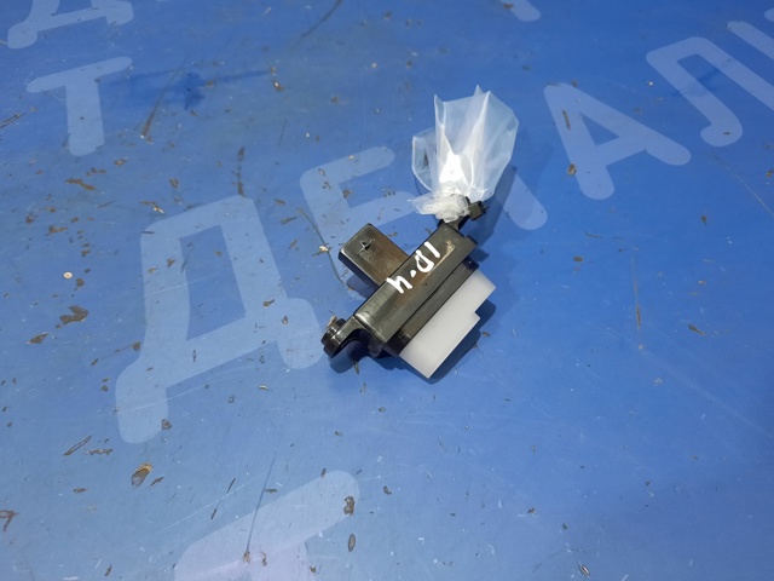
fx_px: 559
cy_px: 290
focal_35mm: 25
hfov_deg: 69.4
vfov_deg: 54.9
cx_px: 387
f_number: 2
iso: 320
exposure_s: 1/33
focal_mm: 4.6
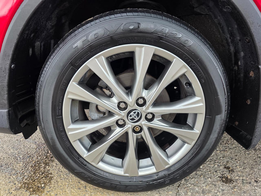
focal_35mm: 23
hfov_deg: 73.9
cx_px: 130
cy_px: 98
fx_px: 173
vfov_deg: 58.9
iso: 125
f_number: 1.7
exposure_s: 1/180
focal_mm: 6.3
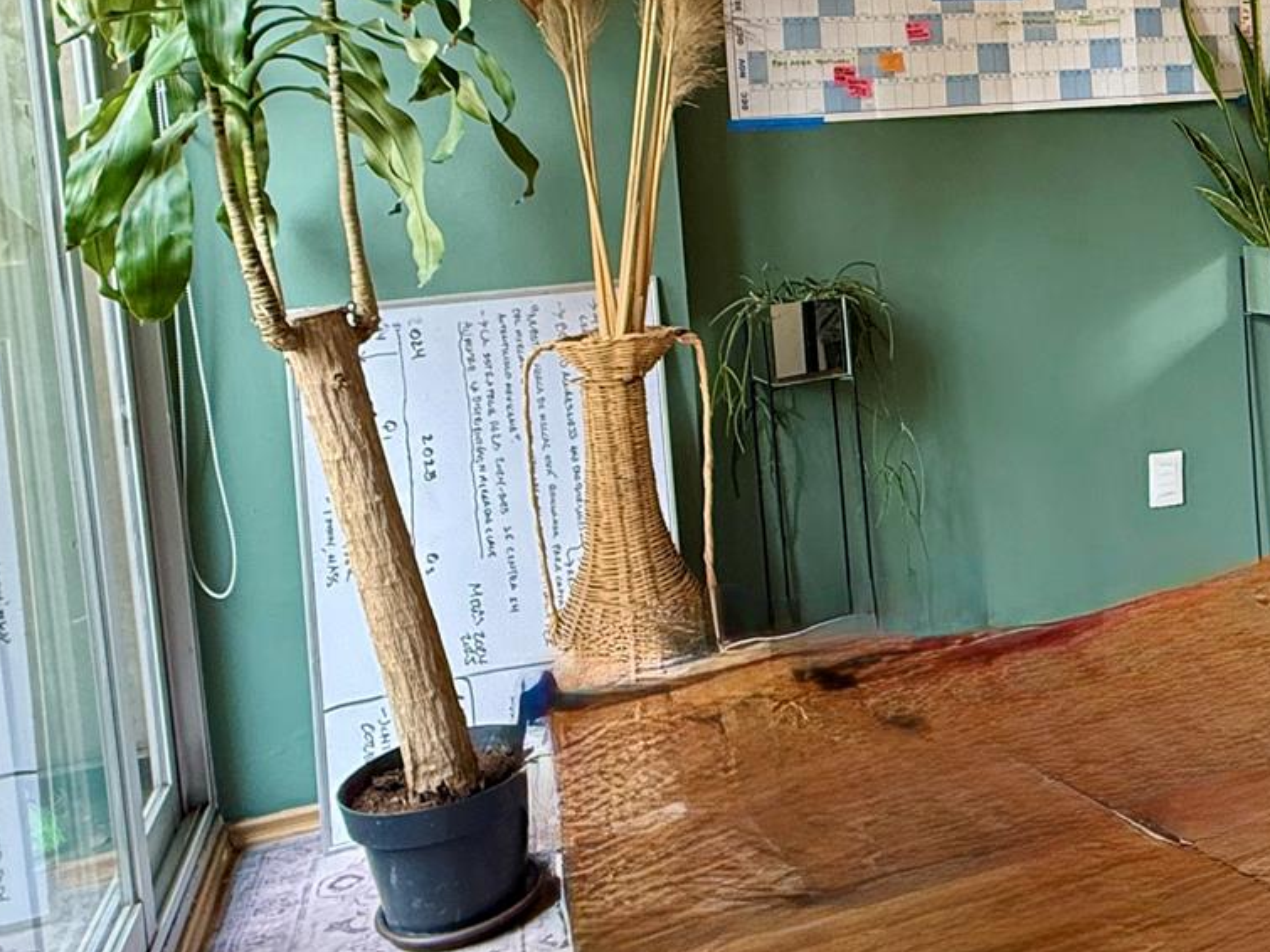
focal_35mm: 38
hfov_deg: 44.8
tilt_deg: -3.8
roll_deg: +3.3
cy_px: 205
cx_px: 1130
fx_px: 1394
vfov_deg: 36.6
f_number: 2.2
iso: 250
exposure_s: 1/99
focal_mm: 2.22
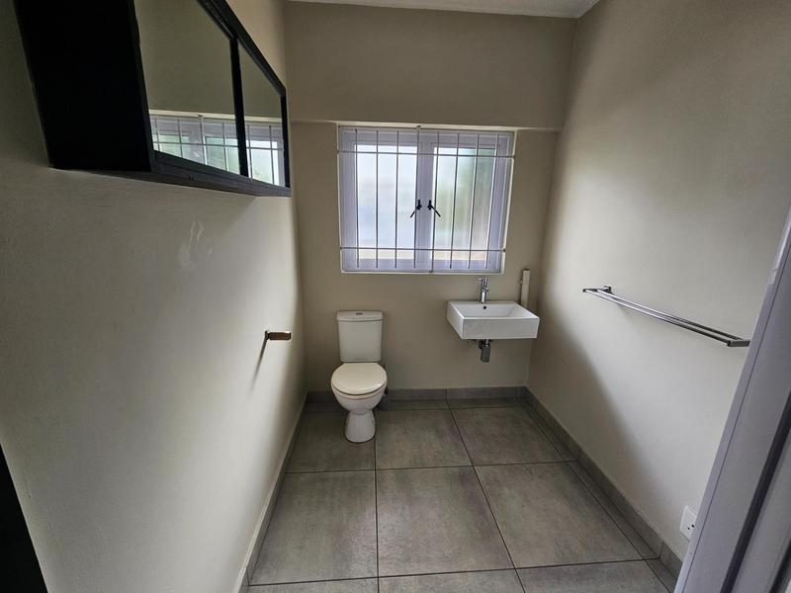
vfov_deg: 89.9
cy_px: 296
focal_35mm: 13
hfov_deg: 106.2
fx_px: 297
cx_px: 396
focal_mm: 2.2
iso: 125
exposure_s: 1/50
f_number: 2.2
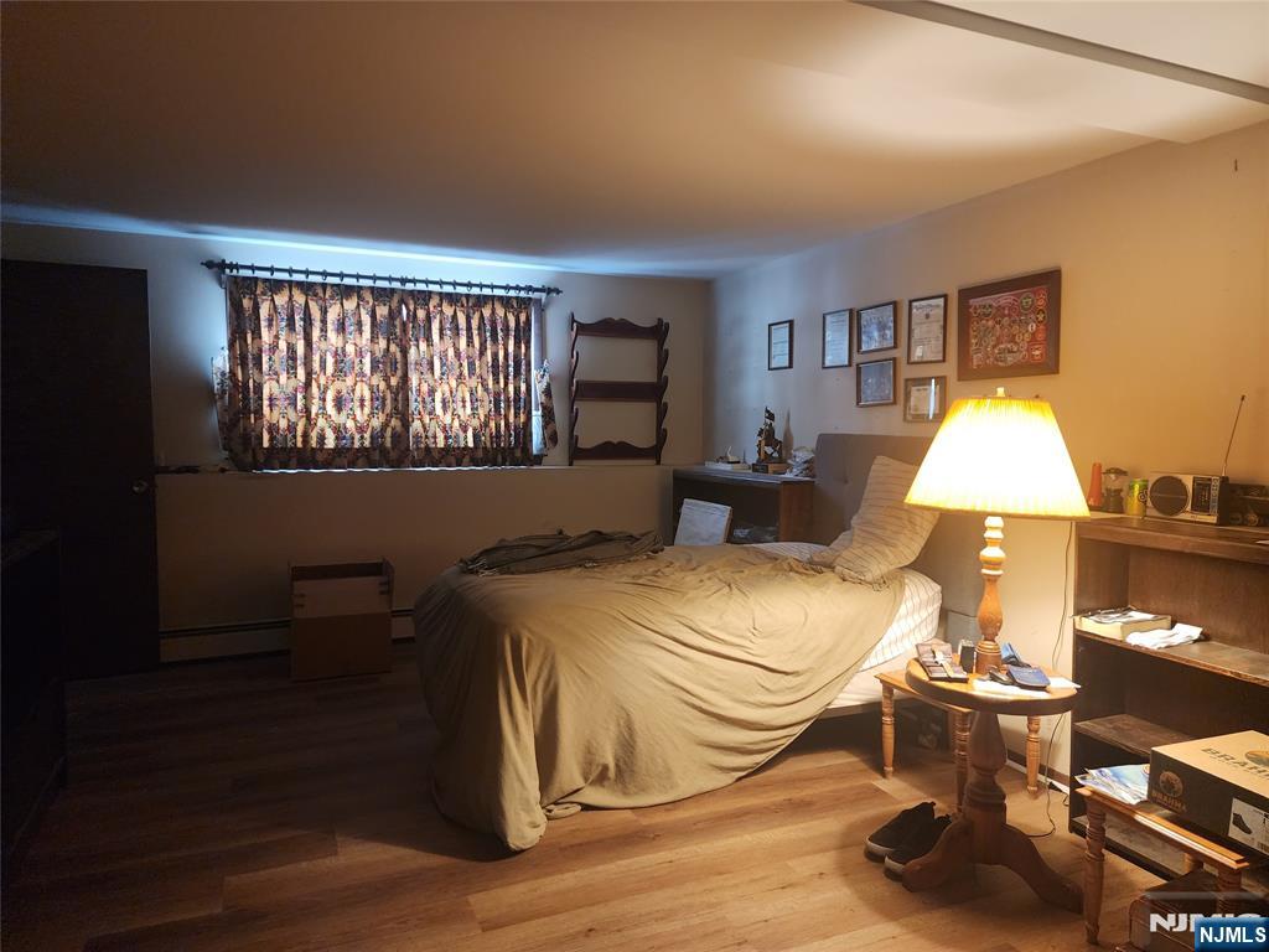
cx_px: 634
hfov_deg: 73.9
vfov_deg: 58.9
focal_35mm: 23
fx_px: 843
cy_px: 476
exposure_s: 1/40
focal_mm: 6.4
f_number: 1.8
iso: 640
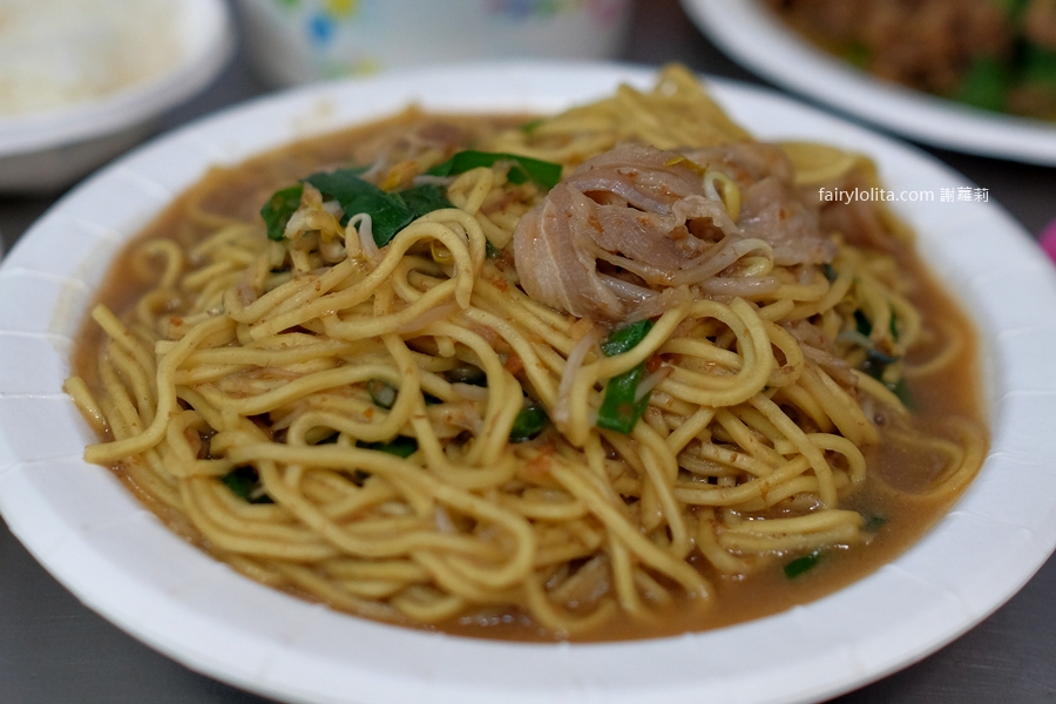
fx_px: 1027
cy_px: 352
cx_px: 528
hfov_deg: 54.4
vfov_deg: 37.9
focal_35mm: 35
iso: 1000
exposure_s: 1/210
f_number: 2
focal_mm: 23
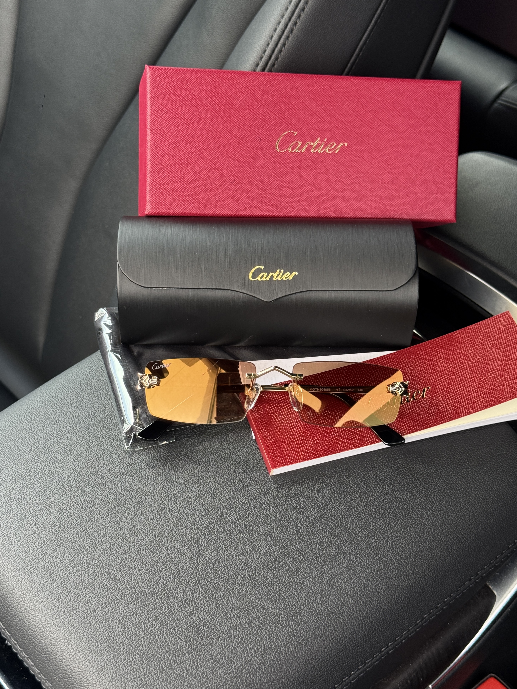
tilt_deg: -46.6
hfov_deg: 30.3
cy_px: 344
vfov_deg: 39.7
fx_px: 956
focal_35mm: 48
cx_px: 258
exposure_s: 1/60
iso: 125
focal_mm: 6.76
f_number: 1.78
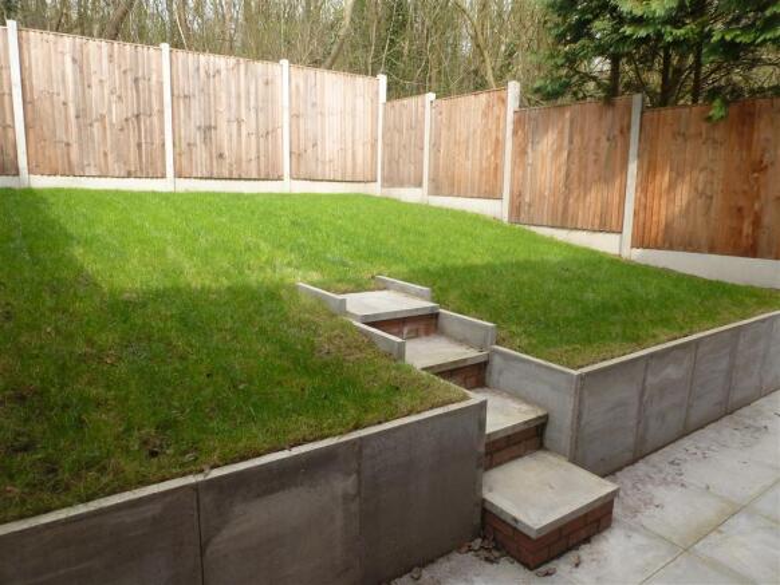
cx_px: 390
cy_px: 292
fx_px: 541
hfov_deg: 71.6
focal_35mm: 24
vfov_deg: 56.9
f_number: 4
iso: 100
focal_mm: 4.3
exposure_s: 1/125
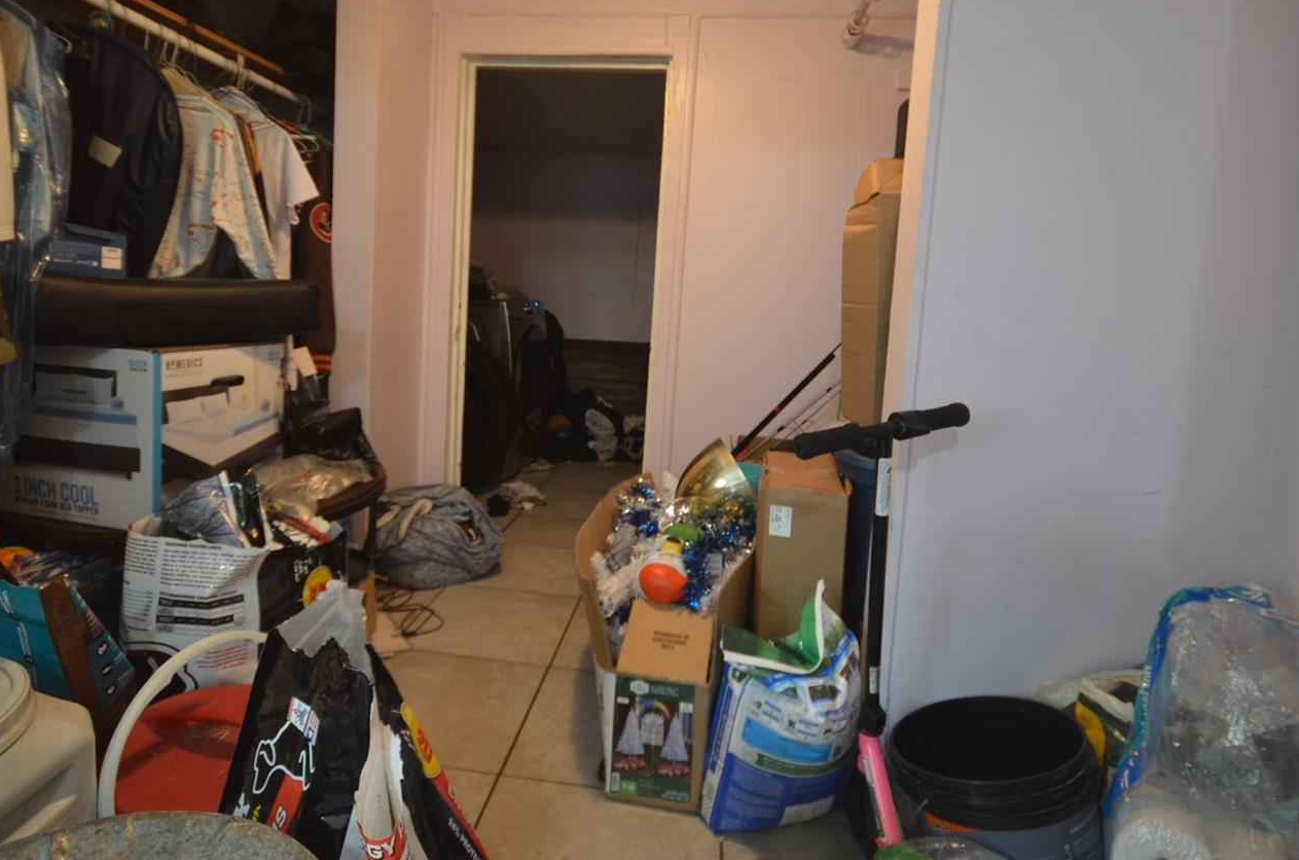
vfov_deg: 63.8
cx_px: 605
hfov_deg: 86.9
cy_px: 351
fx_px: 684
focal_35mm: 19
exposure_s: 1/6
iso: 800
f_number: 4
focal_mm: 10
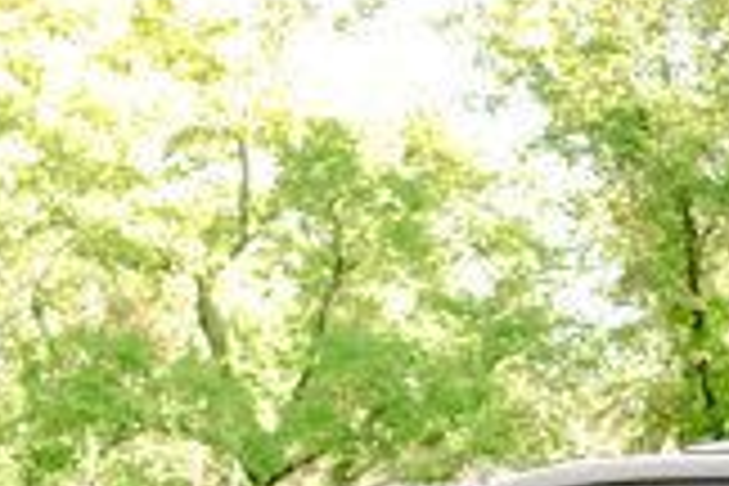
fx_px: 2713
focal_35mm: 134
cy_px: 826
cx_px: 621
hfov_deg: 15.2
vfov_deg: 9.8
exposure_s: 1/320
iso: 640
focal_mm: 34
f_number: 2.8
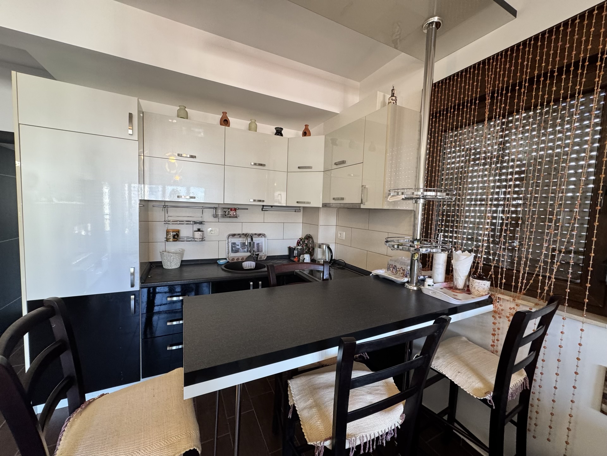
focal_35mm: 14
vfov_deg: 85.7
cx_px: 304
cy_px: 228
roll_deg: -2.1
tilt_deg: -3.4
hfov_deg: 102.1
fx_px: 245
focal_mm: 2.22
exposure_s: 1/50
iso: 200
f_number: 2.2
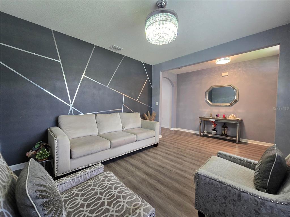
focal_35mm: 13
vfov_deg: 89.9
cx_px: 145
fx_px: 109
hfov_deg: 106.2
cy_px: 108
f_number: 2.2
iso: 200
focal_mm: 2.2
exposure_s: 1/60
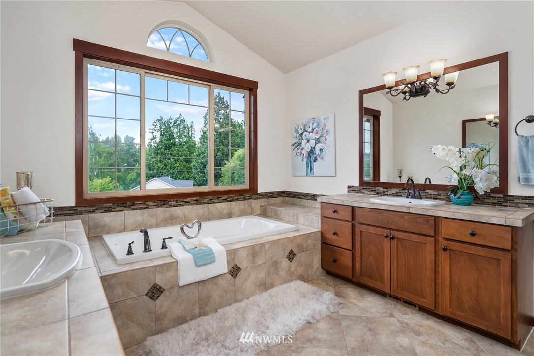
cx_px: 267
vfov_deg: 73.7
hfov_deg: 96.7
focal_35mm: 16
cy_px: 178
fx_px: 237
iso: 100
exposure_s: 1/100
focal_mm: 16
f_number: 7.1
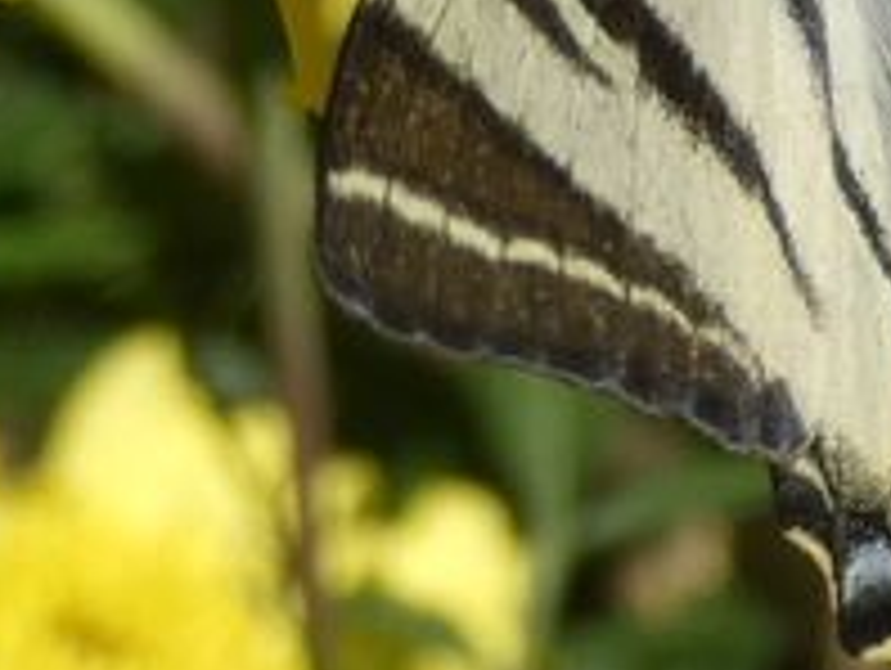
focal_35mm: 619
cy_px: 58
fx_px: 15952
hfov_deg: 3.2
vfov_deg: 2.4
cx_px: 1141
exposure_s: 1/320
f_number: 5.3
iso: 80
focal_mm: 25.8
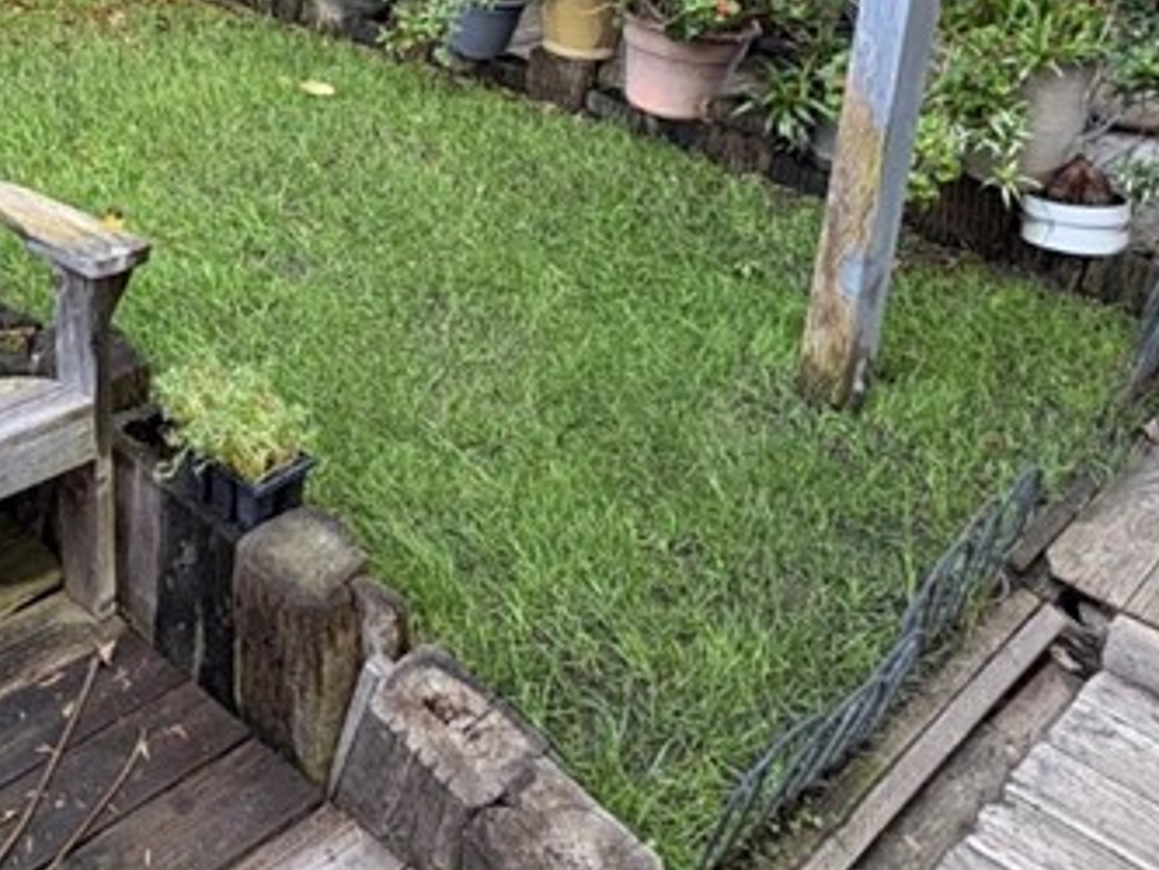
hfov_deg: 41.2
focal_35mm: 43
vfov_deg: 31.3
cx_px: 171
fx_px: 1440
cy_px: 17
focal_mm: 2.22
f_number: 2.2
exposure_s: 1/95
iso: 250
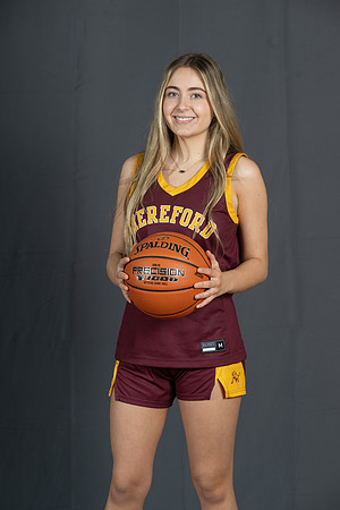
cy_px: 255
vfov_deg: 17.1
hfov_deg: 11.4
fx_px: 1700
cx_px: 170
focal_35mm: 120
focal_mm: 120
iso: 200
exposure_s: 1/200
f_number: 6.3
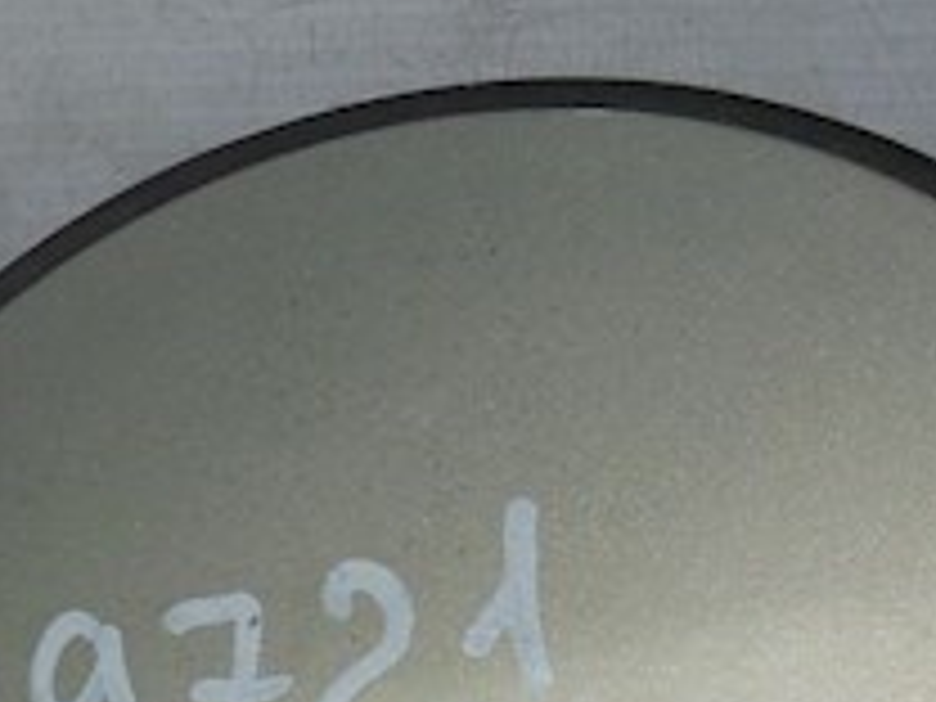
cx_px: 531
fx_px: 3407
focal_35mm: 126
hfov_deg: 15.6
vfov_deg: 11.5
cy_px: 918
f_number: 5.5
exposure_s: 1/80
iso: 80
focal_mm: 6.72
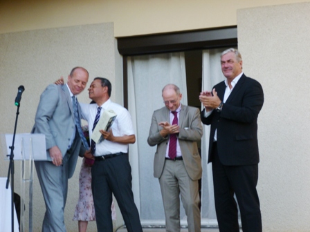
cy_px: 116
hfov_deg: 22.8
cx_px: 155
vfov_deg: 17.2
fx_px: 770
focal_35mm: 86
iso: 125
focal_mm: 15.3
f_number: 5
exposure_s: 1/80
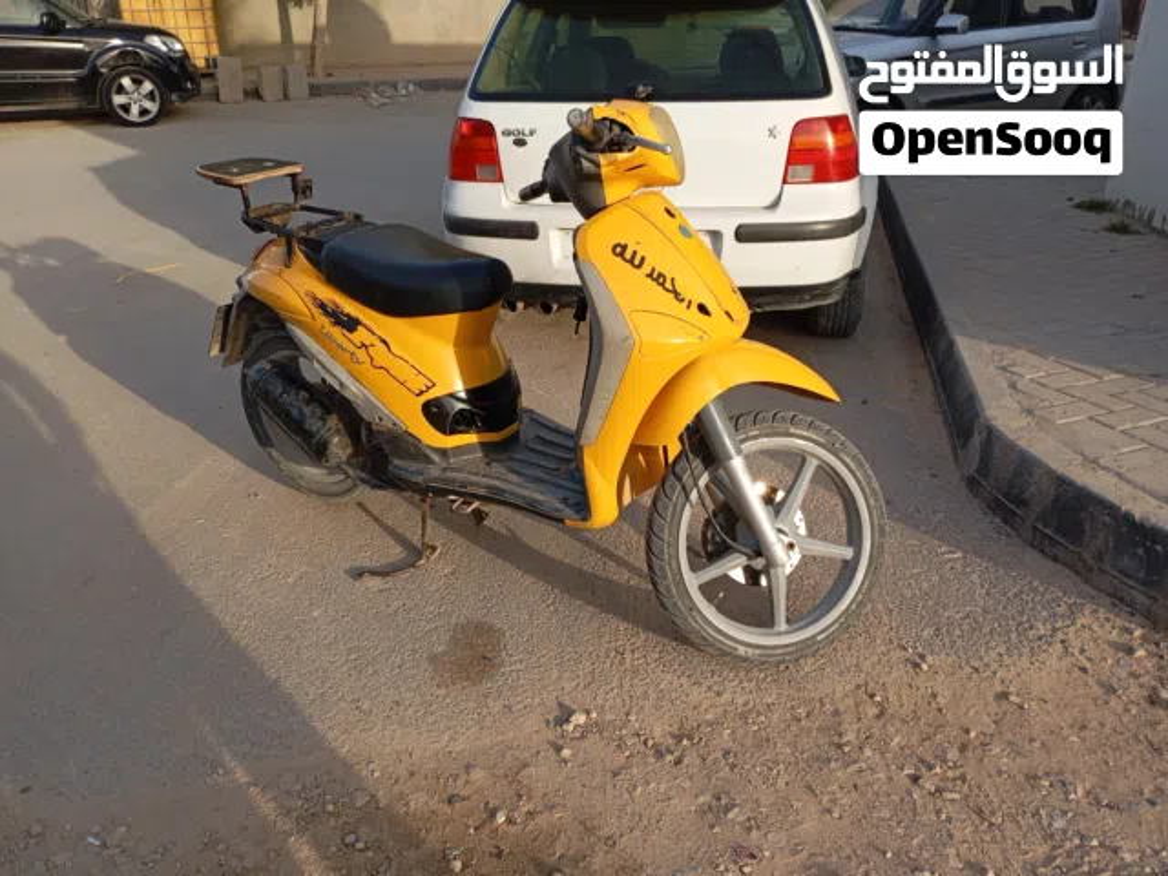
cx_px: 584
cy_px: 438
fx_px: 945
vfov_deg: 49.7
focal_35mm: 28
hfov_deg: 63.4
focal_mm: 4.27
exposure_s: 1/284
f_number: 1.8
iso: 100
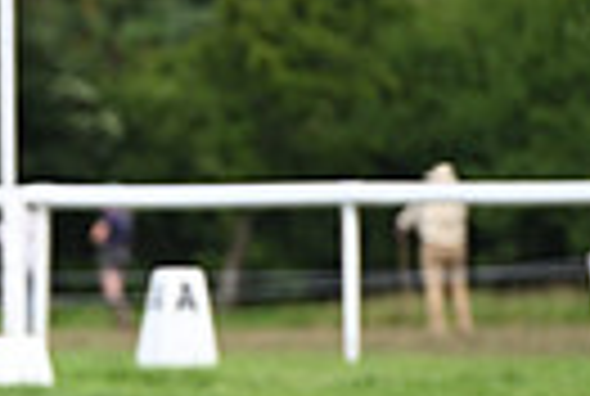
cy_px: 214
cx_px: -703
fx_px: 13798
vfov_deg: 1.6
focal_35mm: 840
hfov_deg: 2.4
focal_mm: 190
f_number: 4.5
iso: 280
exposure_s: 1/1250
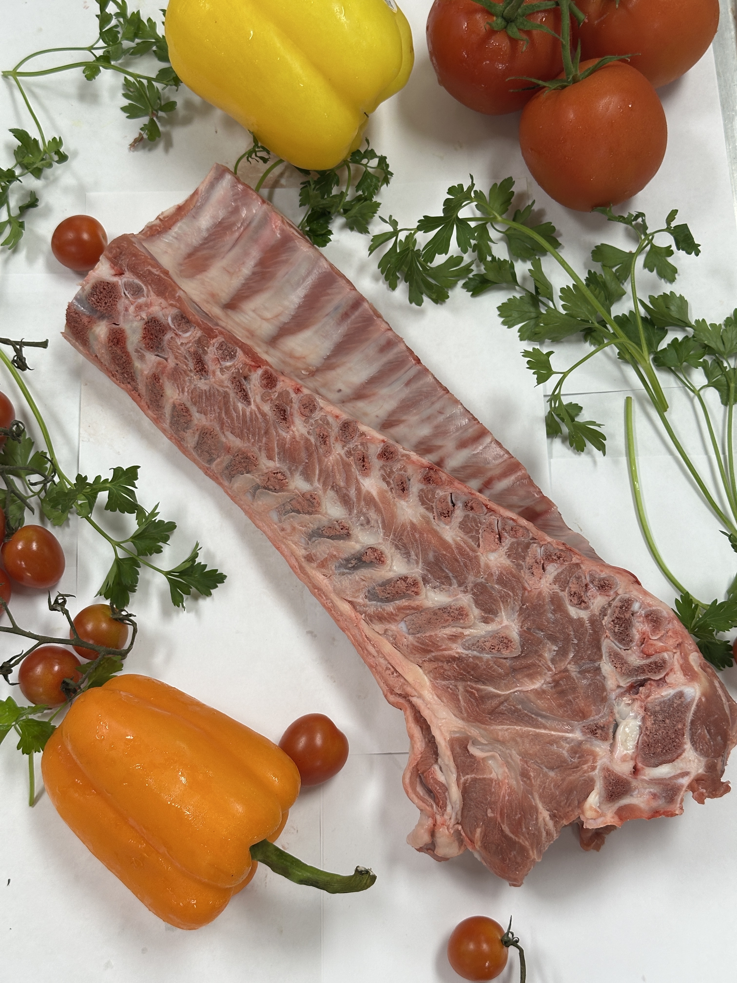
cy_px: 492
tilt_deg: -74.3
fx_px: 1363
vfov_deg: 39.7
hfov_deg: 30.3
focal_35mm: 48
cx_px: 368
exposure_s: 1/73
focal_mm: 6.86
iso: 64
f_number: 1.78
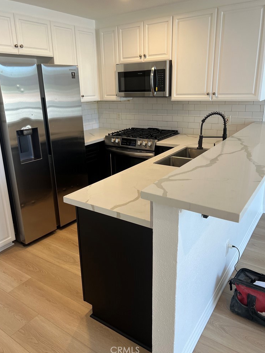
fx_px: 275
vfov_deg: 65.3
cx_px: 128
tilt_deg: -18.8
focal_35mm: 27
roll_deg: +1.3
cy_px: 172
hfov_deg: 51.4
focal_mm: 5.7
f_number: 1.5
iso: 64
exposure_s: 1/120
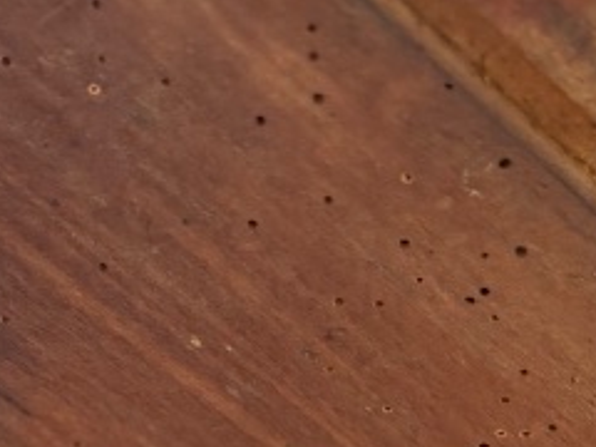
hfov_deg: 16.4
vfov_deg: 11.4
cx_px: 305
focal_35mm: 120
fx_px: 2066
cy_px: 837
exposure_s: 1/210
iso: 125
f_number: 1.78
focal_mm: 6.76
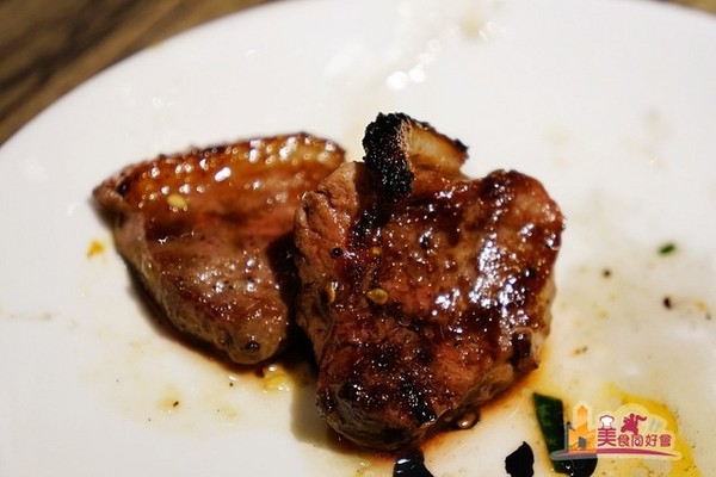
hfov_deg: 26.0
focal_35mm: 78
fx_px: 1551
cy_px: 238
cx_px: 358
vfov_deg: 17.5
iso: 1000
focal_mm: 52
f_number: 5
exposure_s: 1/80
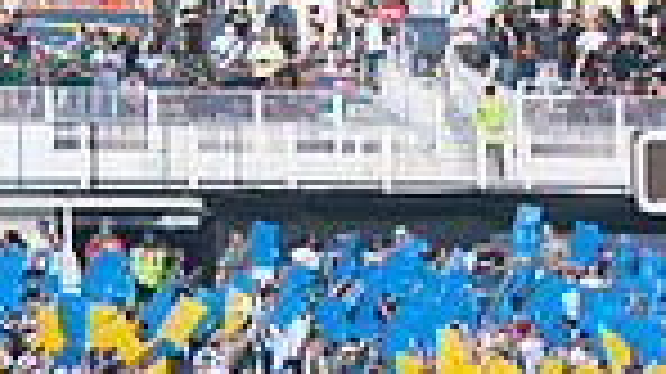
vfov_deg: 3.8
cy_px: 514
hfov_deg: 6.7
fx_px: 5647
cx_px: 378
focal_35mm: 320
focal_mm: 78
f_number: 2.8
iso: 800
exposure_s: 1/1250
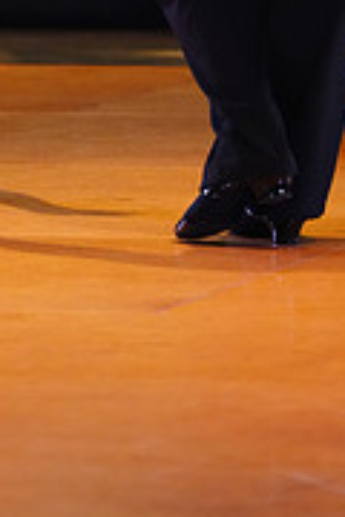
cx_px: 45
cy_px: -281
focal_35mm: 596
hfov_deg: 2.3
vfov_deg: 3.4
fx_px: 8567
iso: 5000
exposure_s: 1/400
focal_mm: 185
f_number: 2.8
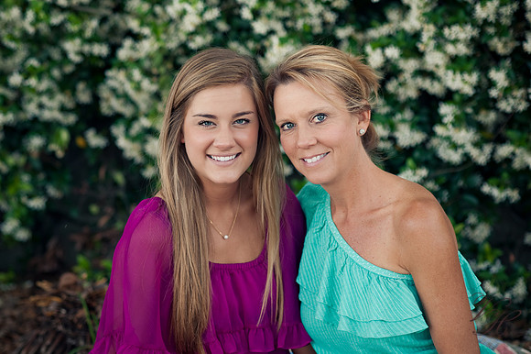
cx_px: 266
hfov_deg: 23.9
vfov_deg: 16.1
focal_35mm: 85
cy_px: 177
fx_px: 1253
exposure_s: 1/160
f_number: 2.8
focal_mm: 85
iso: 250
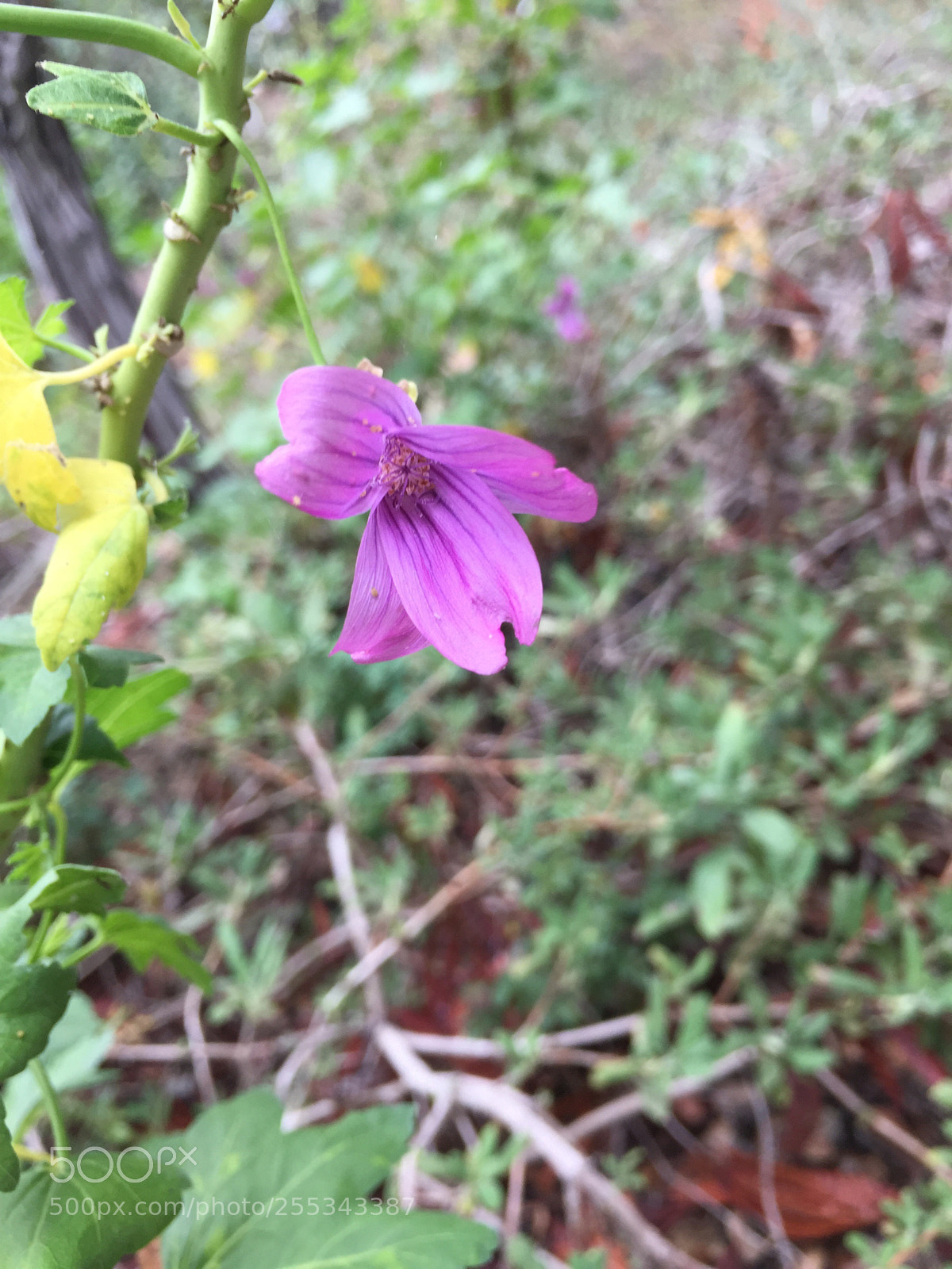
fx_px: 1063
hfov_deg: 48.2
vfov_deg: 61.7
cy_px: 634
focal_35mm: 29
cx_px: 476
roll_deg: +10.1
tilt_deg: -21.5
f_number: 2.2
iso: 40
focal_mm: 4.15
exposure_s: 1/120
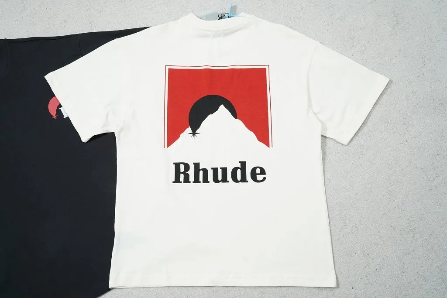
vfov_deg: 37.9
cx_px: 224
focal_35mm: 35
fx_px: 435
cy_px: 149
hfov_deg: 54.4
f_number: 10
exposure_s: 1/100
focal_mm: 35
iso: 1600
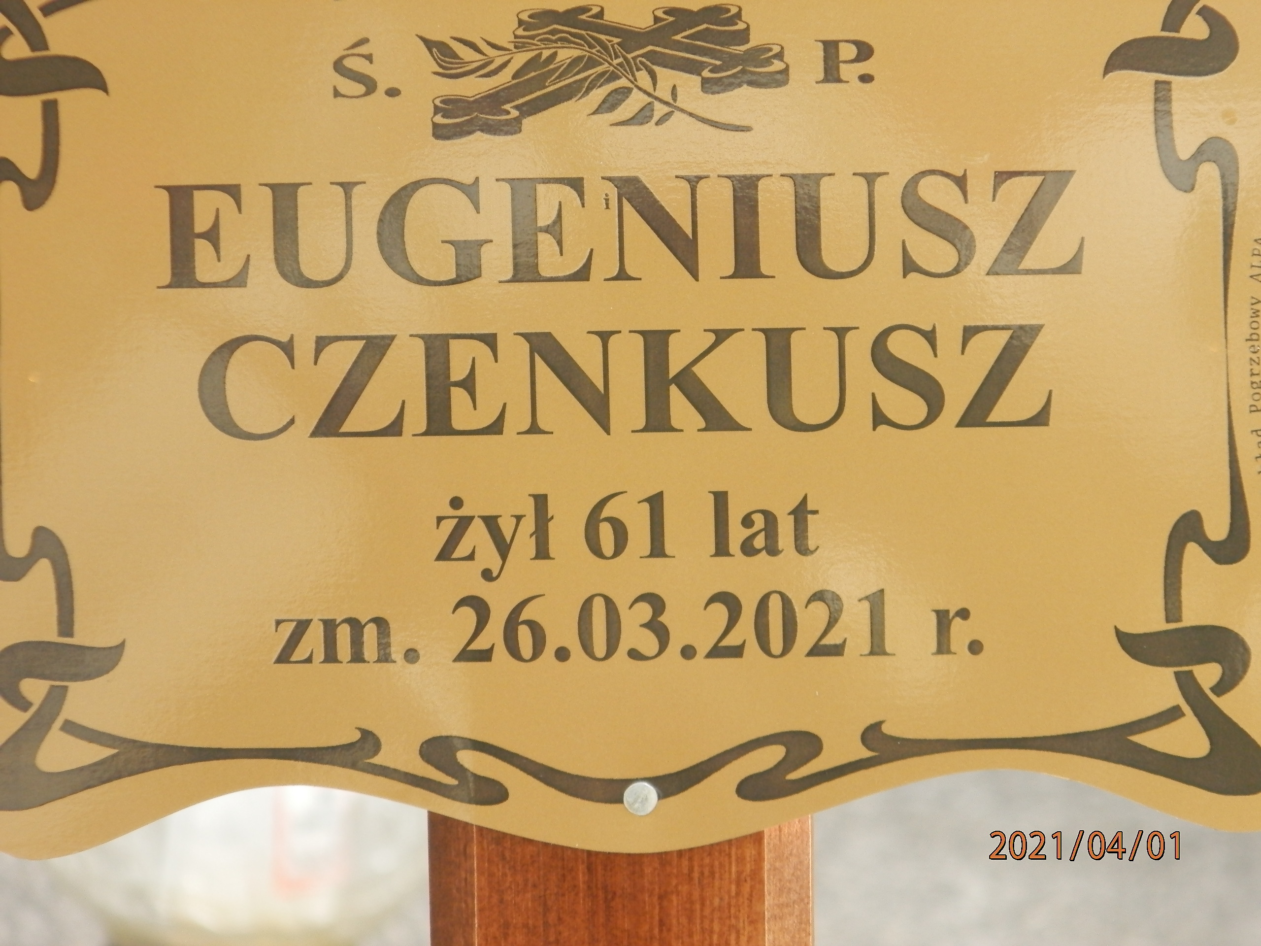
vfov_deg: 3.7
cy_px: 473
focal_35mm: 397
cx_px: 630
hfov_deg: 5.0
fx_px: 14462
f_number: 5.7
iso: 200
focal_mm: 70.9
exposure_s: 1/125
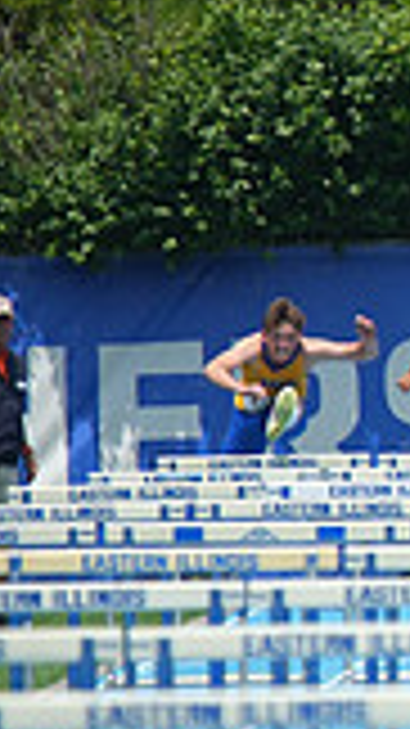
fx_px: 23933
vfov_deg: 1.7
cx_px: 1180
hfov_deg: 1.0
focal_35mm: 1237
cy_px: 367
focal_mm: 330
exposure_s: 1/2000
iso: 400
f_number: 5.6
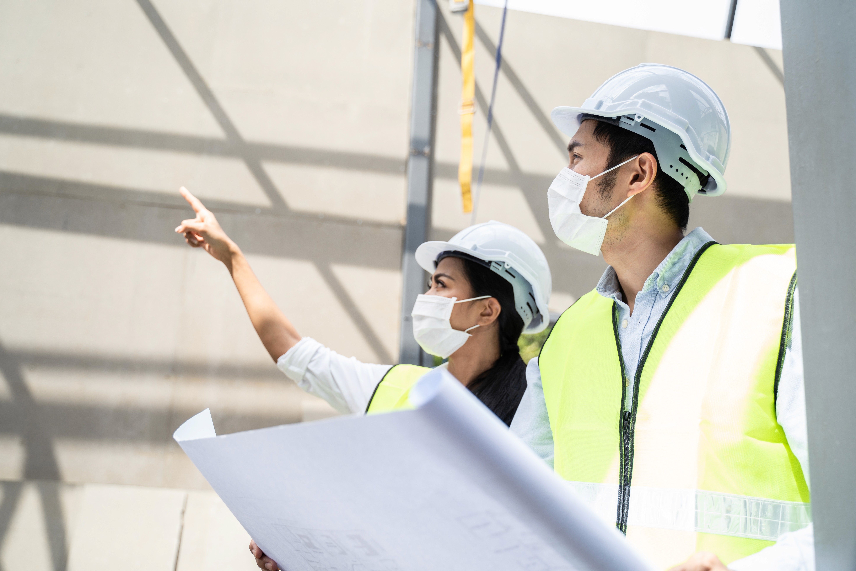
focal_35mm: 36
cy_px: 287
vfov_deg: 36.9
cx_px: 420
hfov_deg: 53.1
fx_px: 856
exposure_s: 1/400
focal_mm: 35
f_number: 3.2
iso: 100
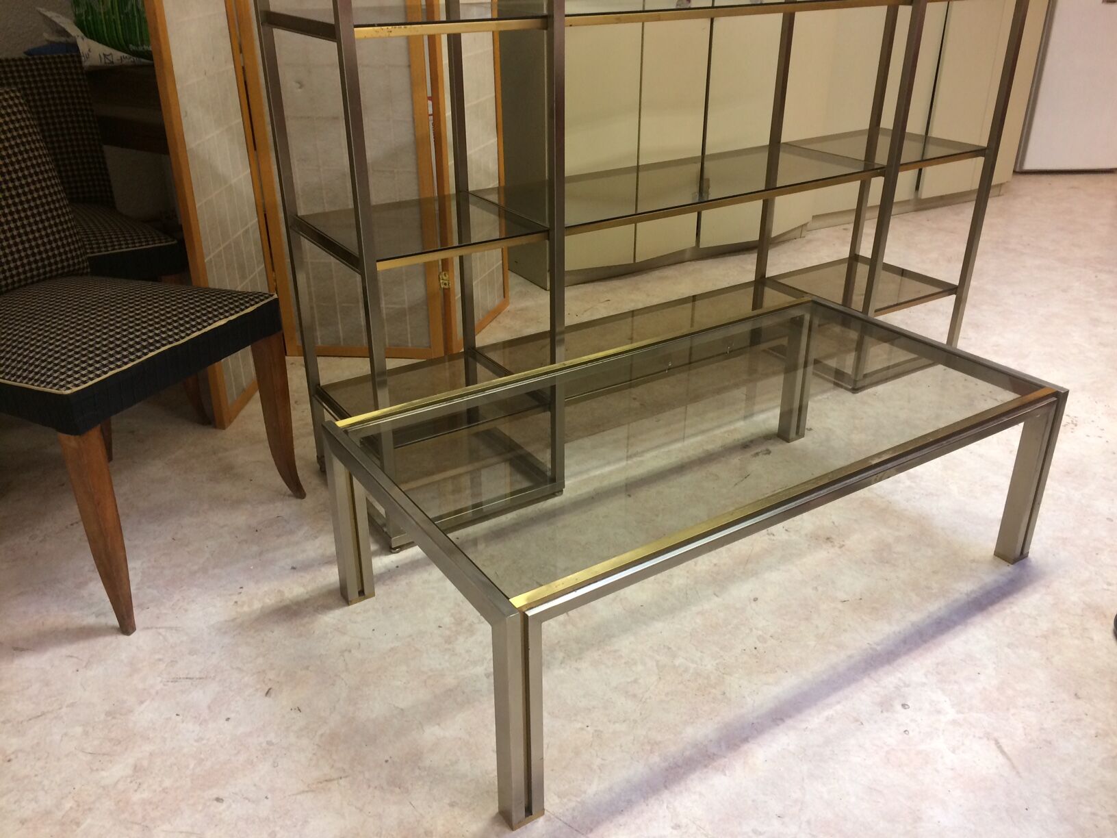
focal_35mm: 29
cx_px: 558
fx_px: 936
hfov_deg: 61.7
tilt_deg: -27.9
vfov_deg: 48.2
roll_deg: +0.8
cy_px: 419
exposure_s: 1/33
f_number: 2.2
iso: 125
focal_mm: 4.15
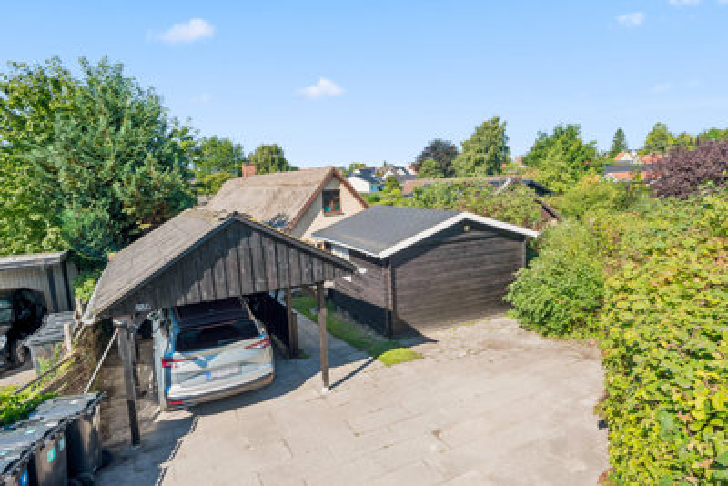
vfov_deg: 59.5
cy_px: 243
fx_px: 425
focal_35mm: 21
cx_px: 364
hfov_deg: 81.2
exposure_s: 1/160
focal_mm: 21
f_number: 10
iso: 200
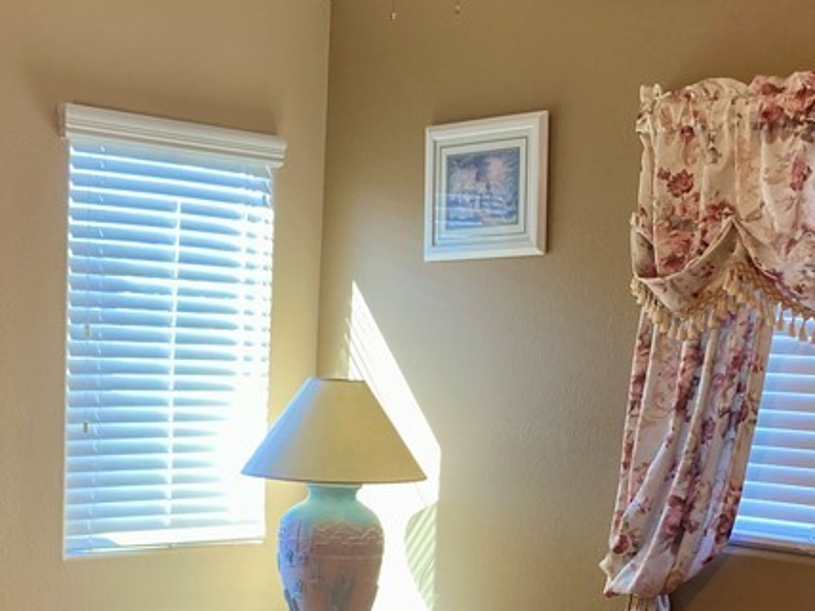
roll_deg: -2.3
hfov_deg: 28.9
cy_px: 560
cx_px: 305
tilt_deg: -6.8
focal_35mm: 67
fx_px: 1577
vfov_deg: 21.4
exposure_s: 1/60
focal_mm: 3.99
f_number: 1.8
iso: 64
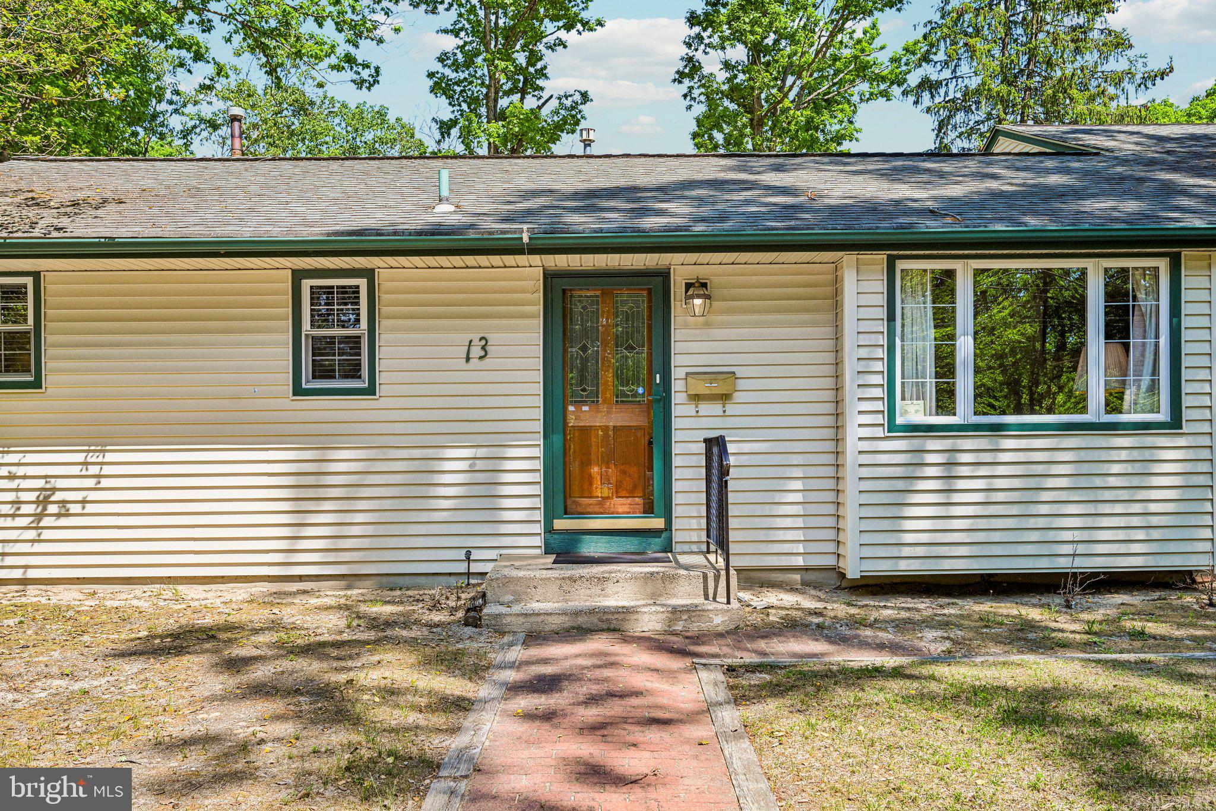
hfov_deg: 61.9
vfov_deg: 43.6
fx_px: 1013
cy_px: 406
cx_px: 608
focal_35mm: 30
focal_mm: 30
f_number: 8
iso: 800
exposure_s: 1/800
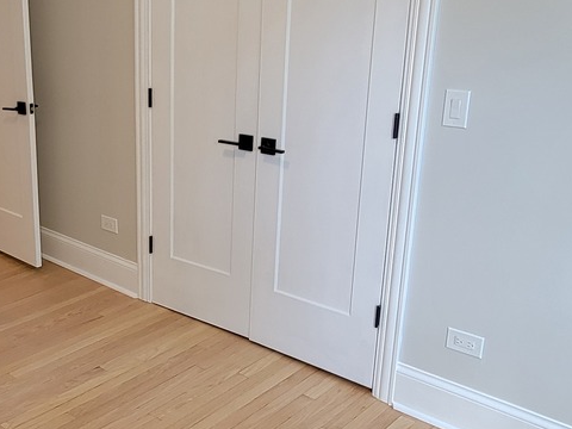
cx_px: 119
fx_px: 644
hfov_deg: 45.6
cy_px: 217
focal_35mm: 39
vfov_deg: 36.8
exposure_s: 1/60
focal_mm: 2.2
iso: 160
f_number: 2.2
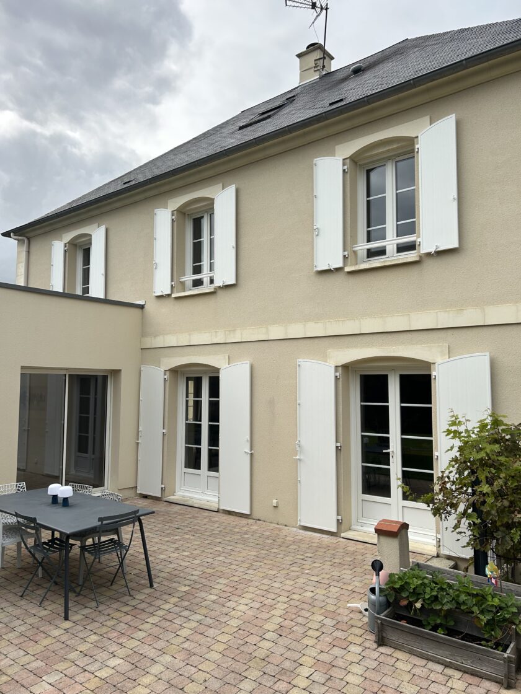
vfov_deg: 67.3
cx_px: 260
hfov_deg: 53.1
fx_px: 522
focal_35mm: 26
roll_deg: -0.2
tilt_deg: +3.7
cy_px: 347
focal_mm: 5.7
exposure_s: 1/3077
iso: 50
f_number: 1.5
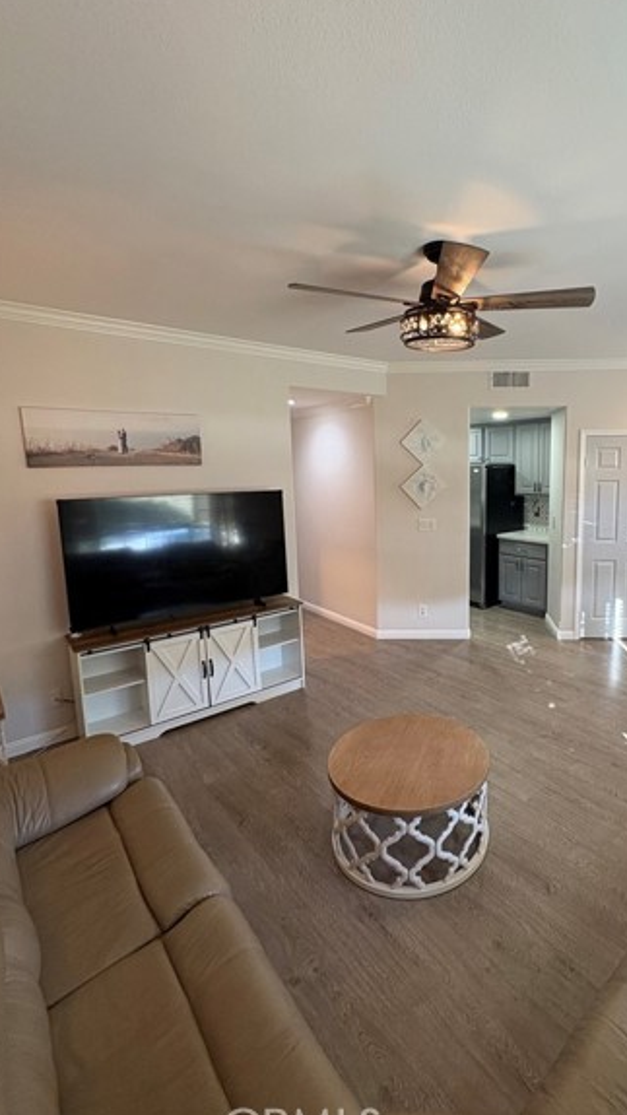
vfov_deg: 95.9
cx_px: 421
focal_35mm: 17
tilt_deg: -7.5
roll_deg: -0.1
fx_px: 502
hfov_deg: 62.3
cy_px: 532
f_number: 2.2
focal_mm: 2.22
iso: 200
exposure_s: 1/60
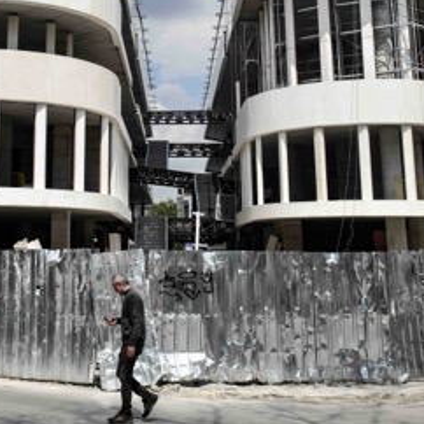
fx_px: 748
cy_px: 83
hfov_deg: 31.2
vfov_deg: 30.8
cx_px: 116
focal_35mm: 54
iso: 250
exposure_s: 1/800
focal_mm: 24
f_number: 9
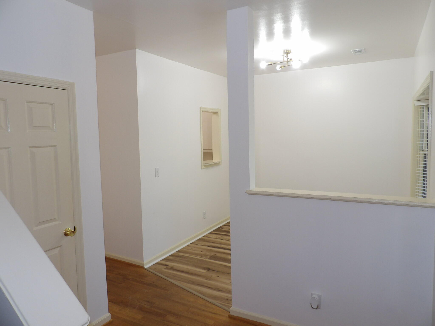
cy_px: 163
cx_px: 218
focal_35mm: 24
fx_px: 302
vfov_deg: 56.8
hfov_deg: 71.6
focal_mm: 4.3
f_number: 3.2
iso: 100
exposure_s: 1/52
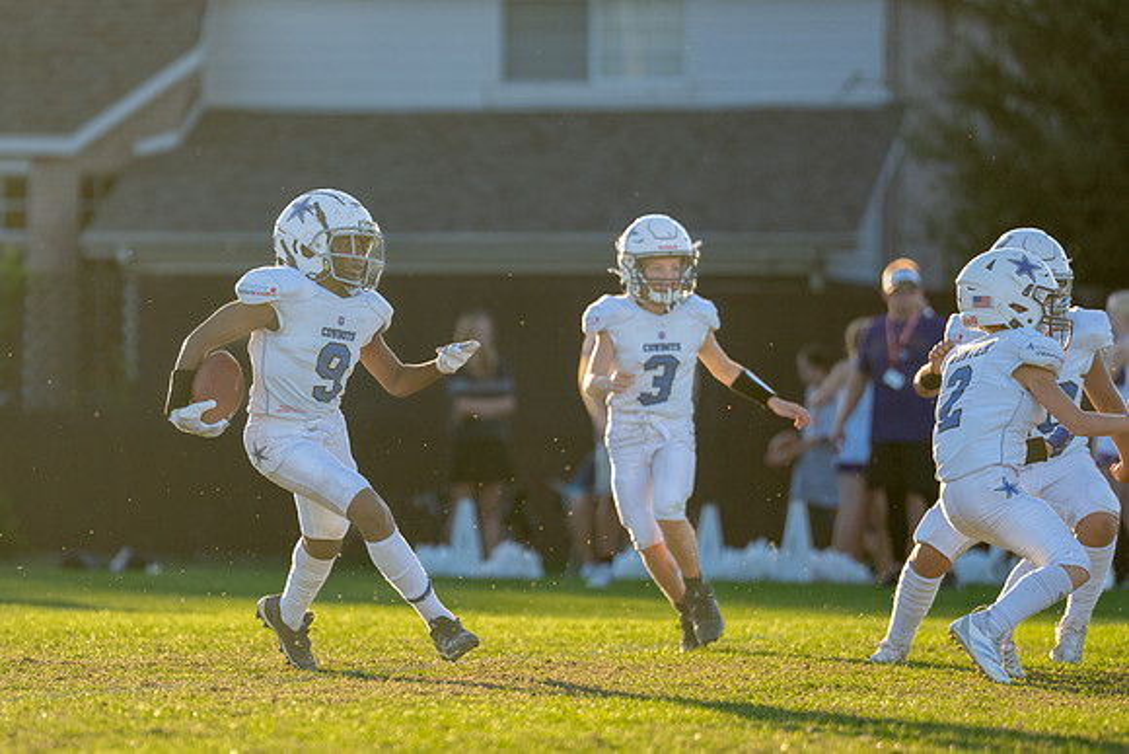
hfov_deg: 6.7
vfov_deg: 4.4
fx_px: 9711
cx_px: 398
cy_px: 410
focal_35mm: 310
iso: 320
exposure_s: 1/2000
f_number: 2.8
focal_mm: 200
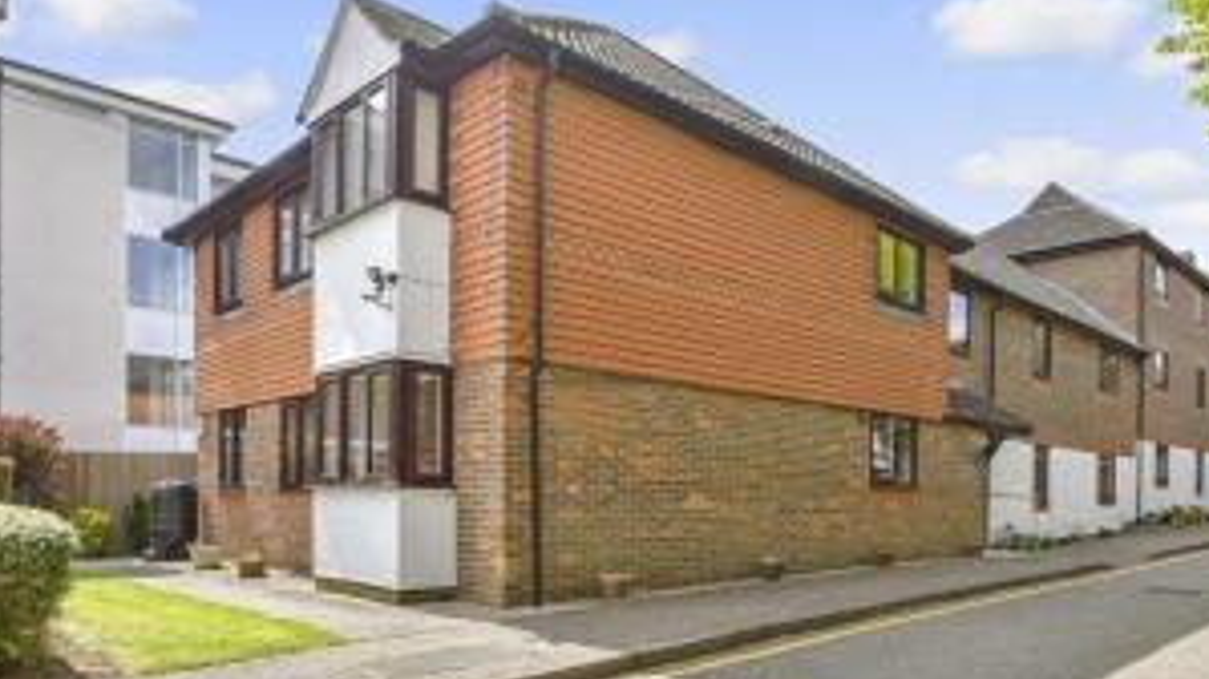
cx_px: 867
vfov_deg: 44.6
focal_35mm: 25
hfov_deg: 70.4
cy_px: 499
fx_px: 801
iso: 160
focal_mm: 10
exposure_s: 1/160
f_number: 8
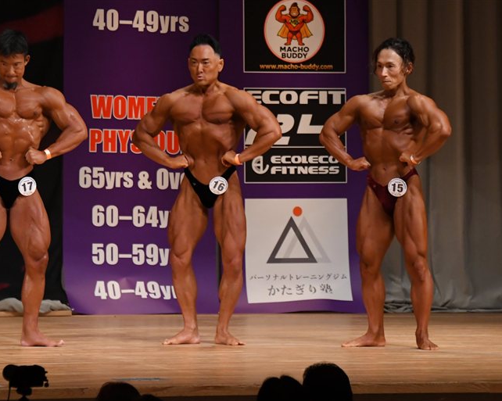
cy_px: 201
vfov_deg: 5.1
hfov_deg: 6.3
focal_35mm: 306
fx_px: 4544
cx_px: 275
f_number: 5.6
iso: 3600
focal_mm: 180
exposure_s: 1/400
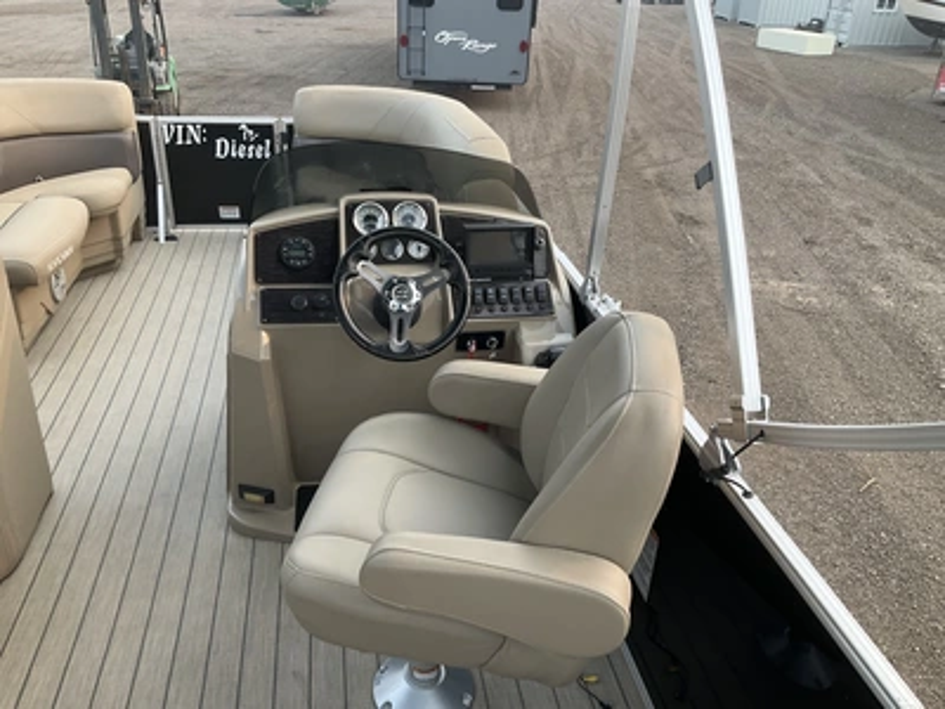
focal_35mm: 29
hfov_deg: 61.7
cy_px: 354
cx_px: 472
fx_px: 792
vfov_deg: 48.2
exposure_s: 1/241
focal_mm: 3
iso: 20
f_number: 1.8
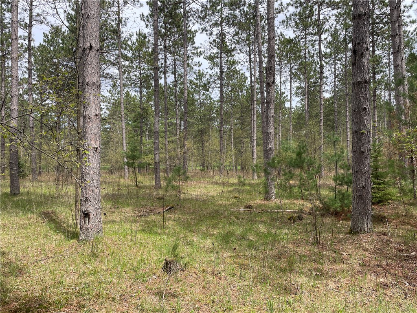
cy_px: 156
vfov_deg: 53.1
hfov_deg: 67.3
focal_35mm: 26
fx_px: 313
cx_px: 208
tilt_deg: +2.8
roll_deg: +1.9
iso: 32
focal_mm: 4.2
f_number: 1.6
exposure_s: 1/1490
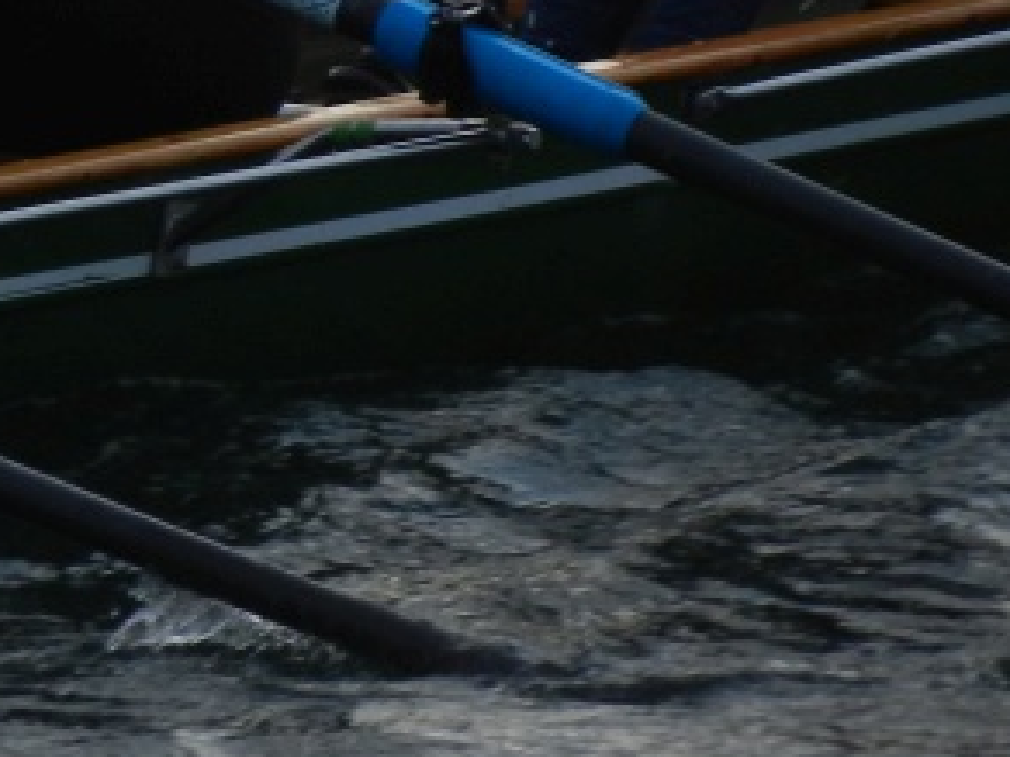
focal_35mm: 1361
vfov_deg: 1.1
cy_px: -283
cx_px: -585
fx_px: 39710
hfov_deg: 1.5
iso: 200
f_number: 5.5
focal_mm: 69.8
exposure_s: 1/250
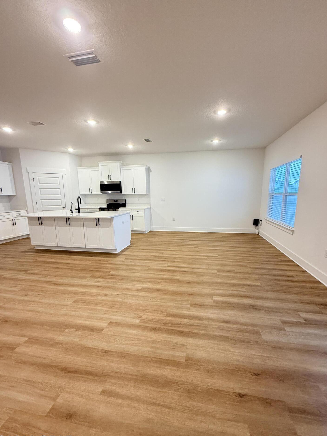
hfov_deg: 81.7
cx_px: 171
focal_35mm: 15
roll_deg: +0.3
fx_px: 189
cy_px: 229
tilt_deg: -10.8
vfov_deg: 98.1
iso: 320
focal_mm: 2.22
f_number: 2.2
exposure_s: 1/60
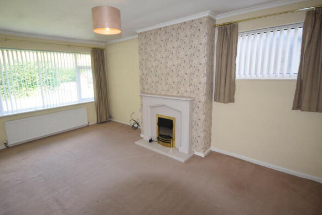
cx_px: 150
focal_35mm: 19
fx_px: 166
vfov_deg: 65.7
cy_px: 100
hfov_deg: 88.1
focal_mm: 11
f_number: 5.6
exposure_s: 1/125
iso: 560
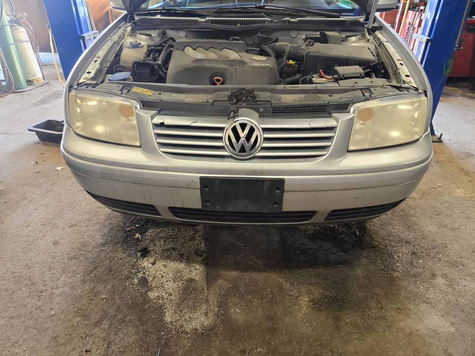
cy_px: 178
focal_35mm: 23
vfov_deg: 58.9
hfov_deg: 73.9
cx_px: 238
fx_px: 316
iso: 320
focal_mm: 6.3
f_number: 1.7
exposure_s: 1/120
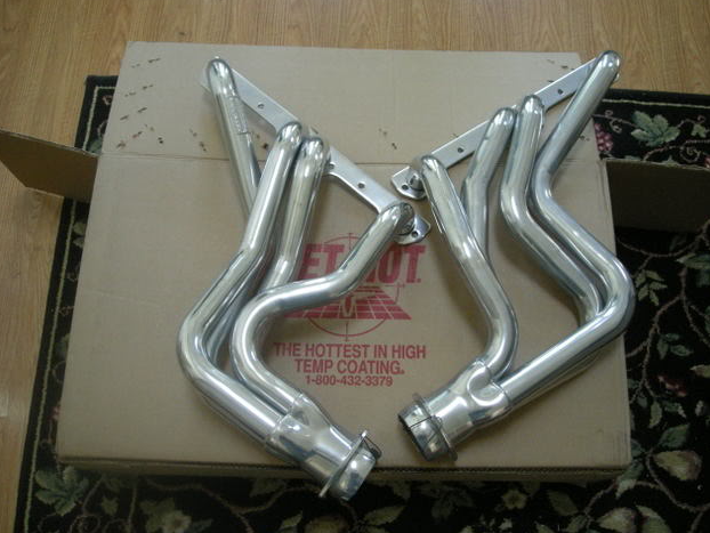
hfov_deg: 51.3
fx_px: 739
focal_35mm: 36
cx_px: 357
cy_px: 260
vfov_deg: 39.7
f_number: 2.8
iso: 278
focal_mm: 5.7
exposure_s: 1/60
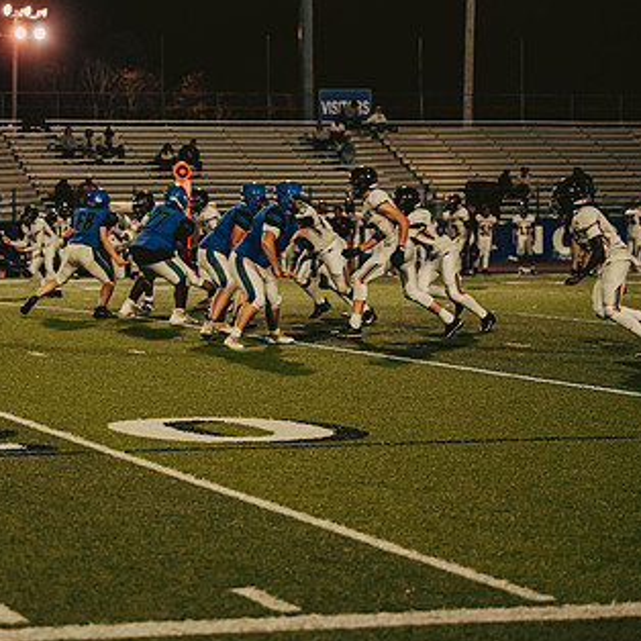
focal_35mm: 135
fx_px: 2828
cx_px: 151
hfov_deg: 12.9
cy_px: 256
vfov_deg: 12.9
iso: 2500
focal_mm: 86
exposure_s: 1/1000
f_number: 2.8
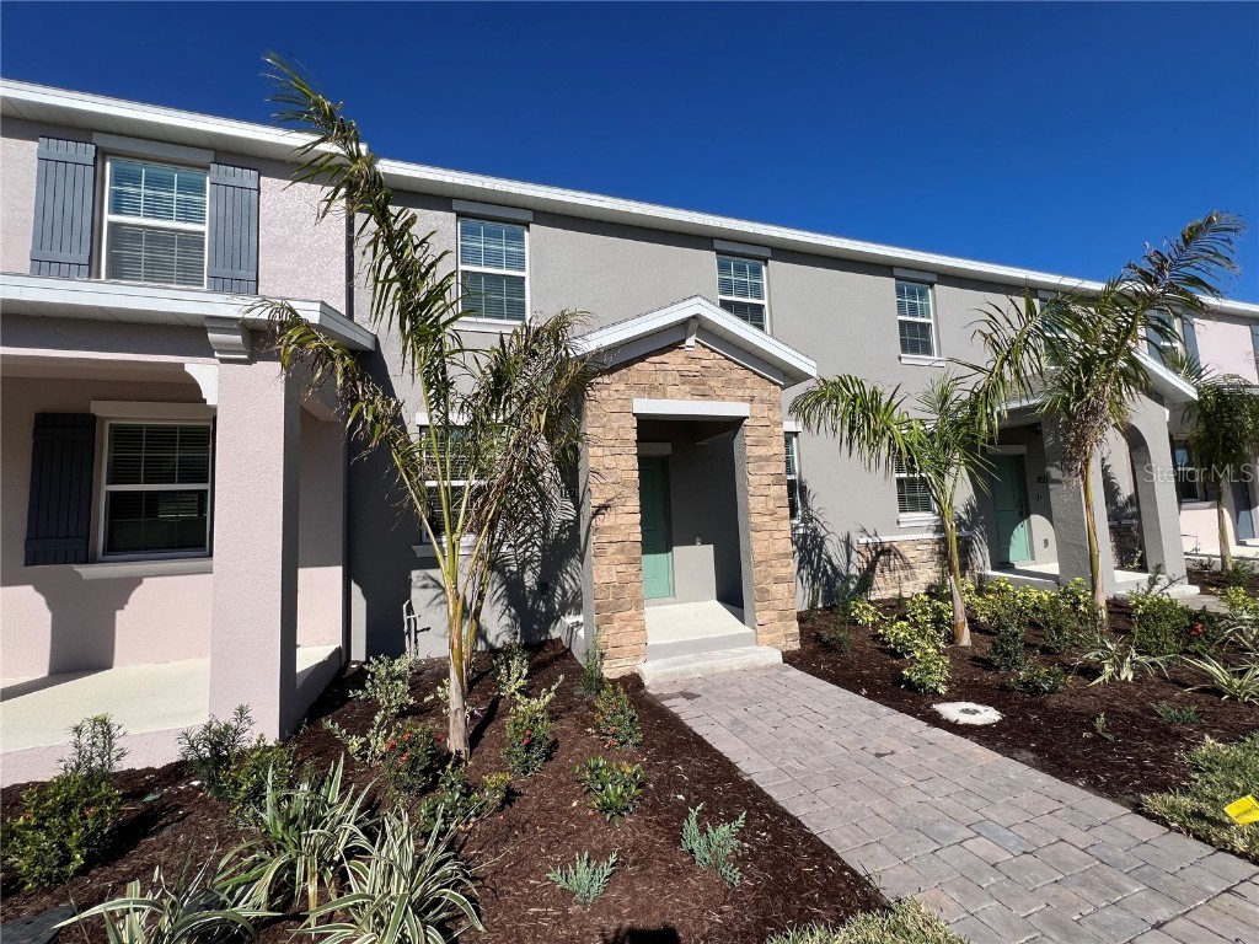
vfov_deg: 89.9
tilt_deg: +4.3
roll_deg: +2.6
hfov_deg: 106.2
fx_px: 473
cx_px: 630
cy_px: 472
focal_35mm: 13
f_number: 1.8
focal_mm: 1.57
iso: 32
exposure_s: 1/2538
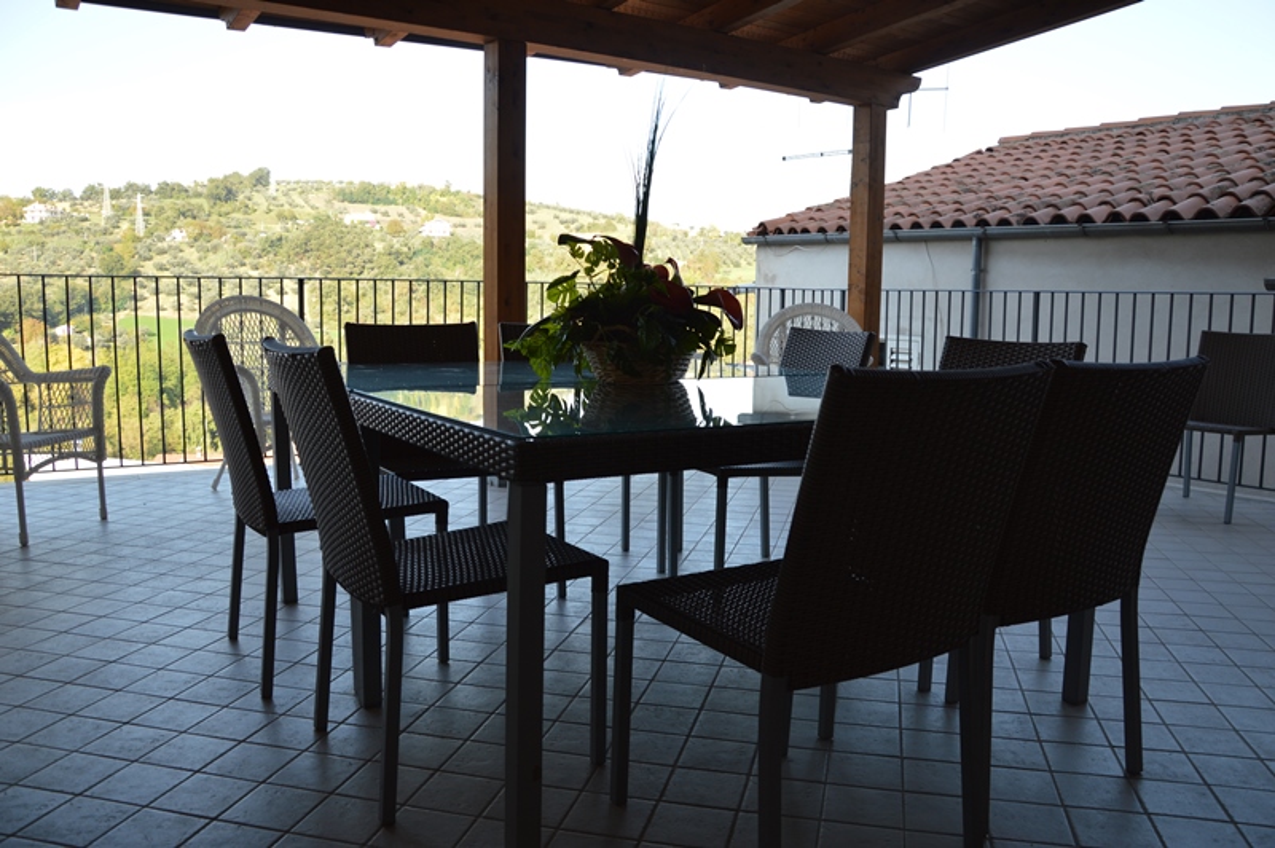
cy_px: 424
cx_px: 638
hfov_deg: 67.4
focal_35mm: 27
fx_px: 955
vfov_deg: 47.9
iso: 100
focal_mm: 18
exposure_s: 1/125
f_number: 4.5
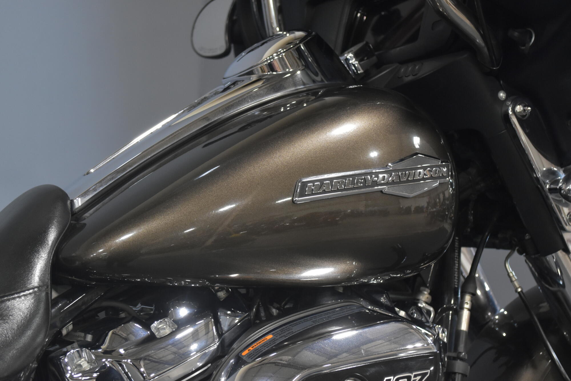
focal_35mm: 57
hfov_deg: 35.0
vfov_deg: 23.8
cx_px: 286
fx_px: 904
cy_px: 190
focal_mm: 38
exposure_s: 1/25
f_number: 5
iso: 1600
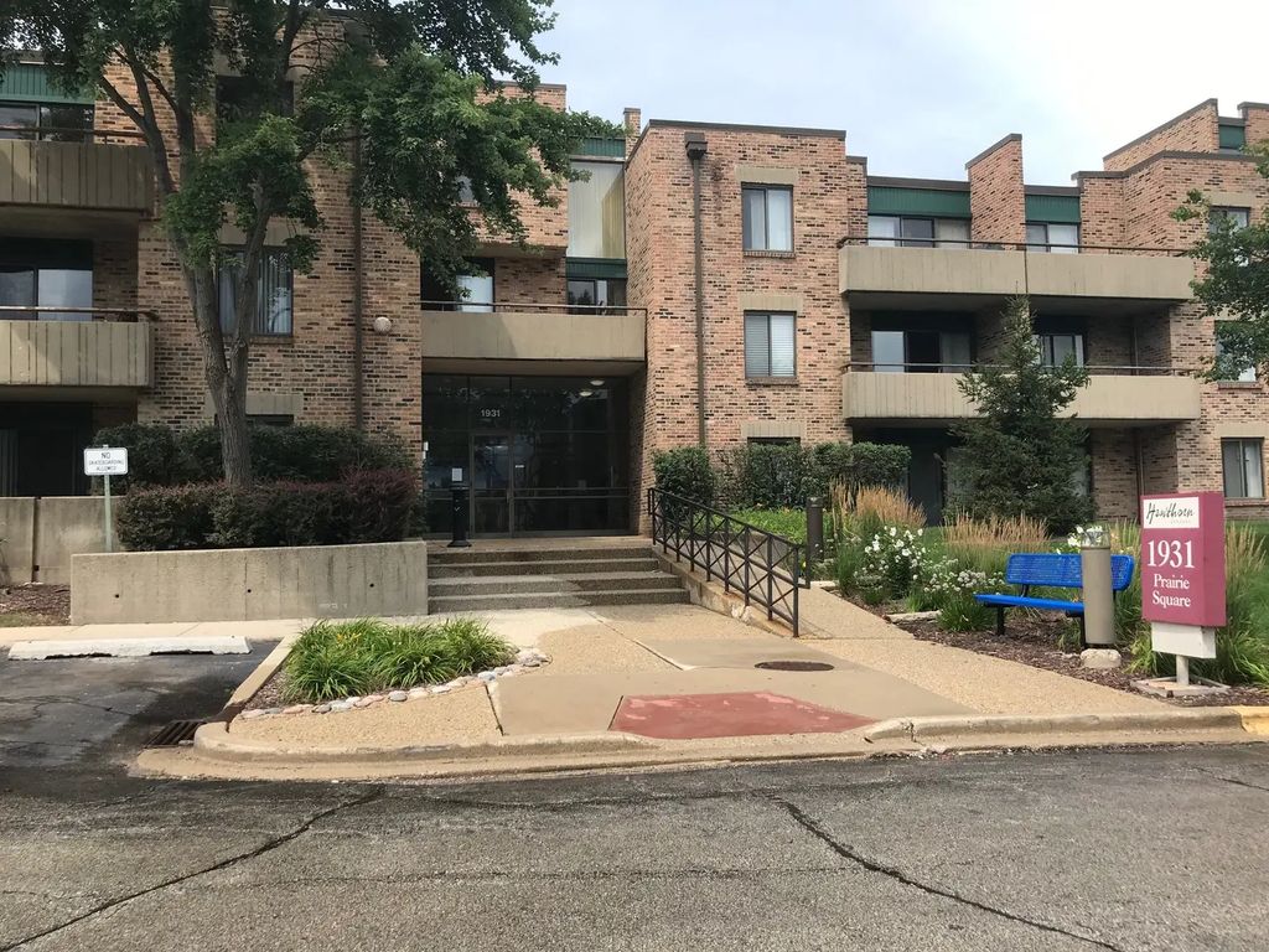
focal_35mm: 28
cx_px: 634
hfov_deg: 63.4
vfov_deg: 49.7
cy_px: 476
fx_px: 1026
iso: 20
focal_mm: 3.99
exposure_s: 1/1953
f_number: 1.8
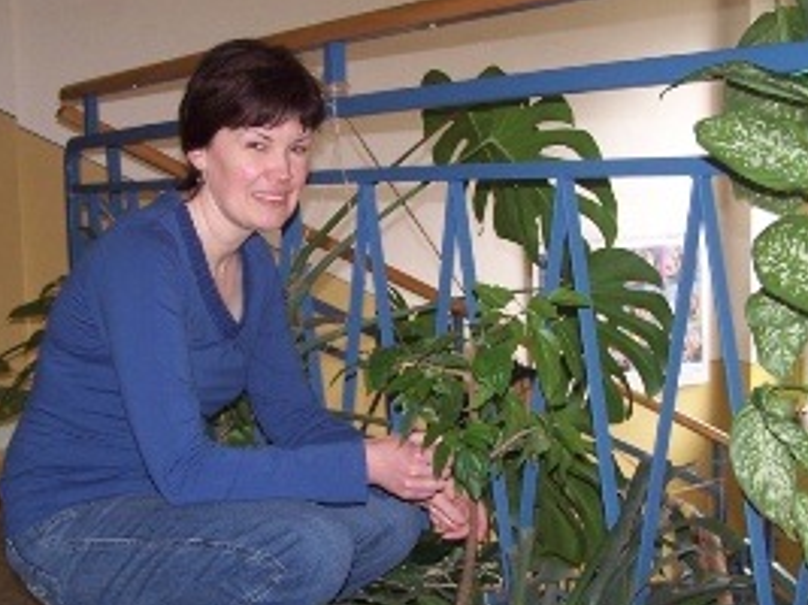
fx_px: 1330
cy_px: 351
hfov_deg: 33.8
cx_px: 375
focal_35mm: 57
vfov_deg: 25.6
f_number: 2.8
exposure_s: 1/60
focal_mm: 6.3
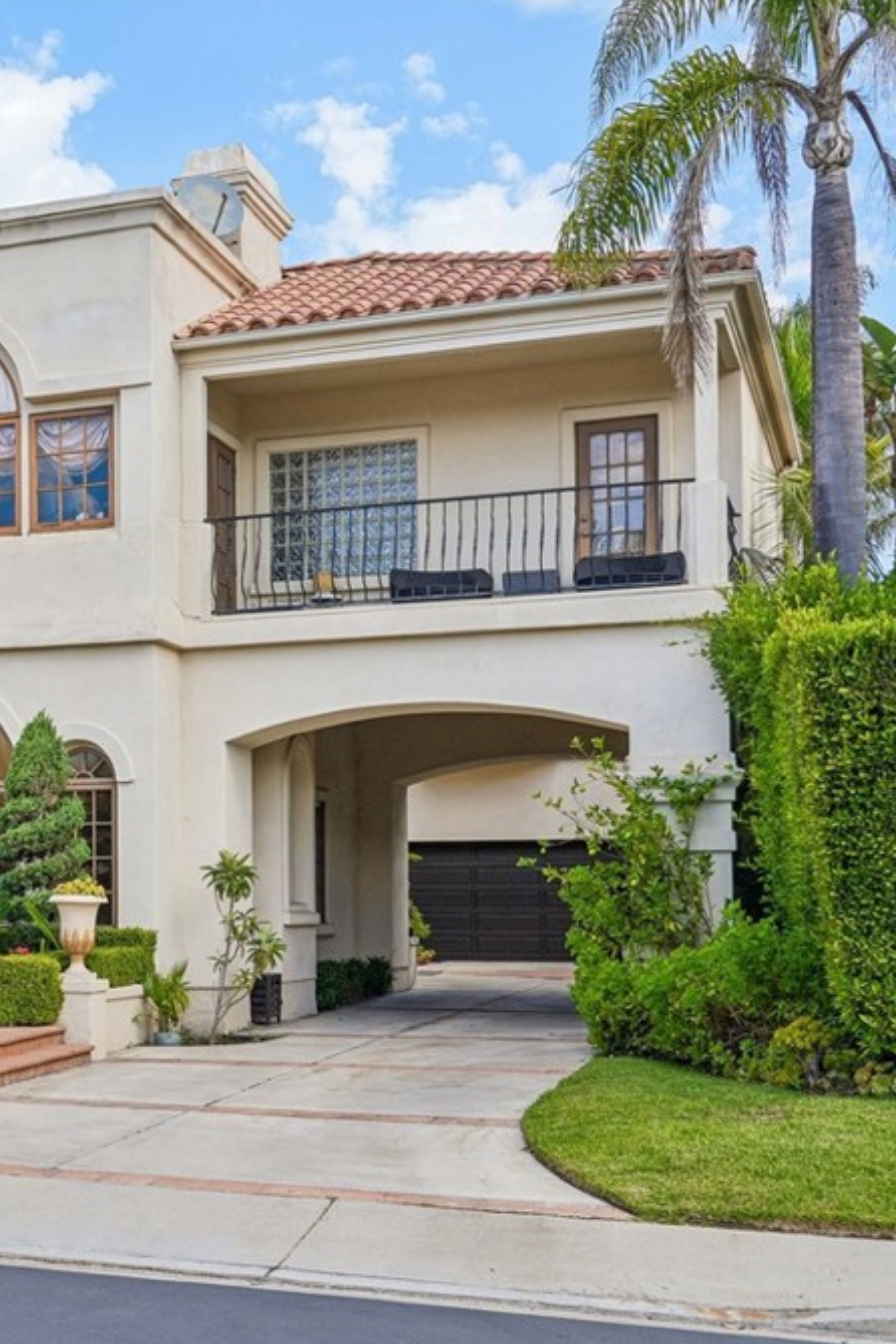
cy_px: 665
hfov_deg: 24.6
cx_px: -26
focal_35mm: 52
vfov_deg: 38.2
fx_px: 1941
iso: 100
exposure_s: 1/200
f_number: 8
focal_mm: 34
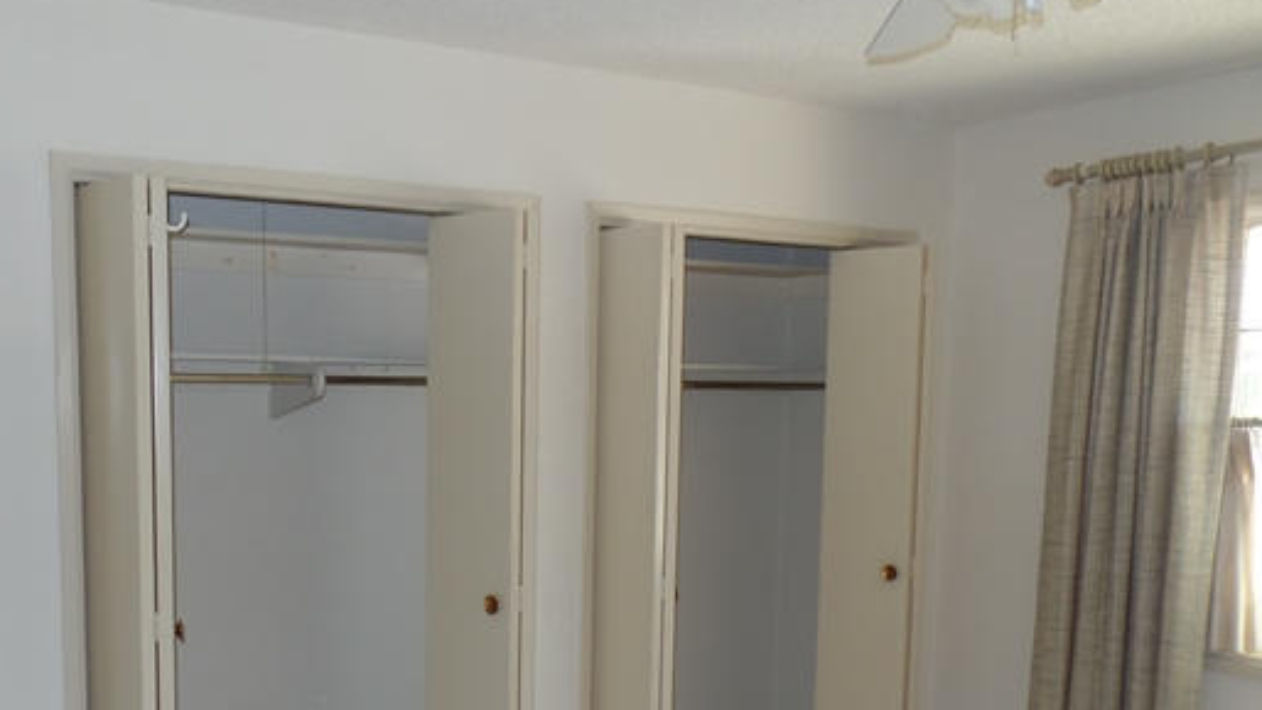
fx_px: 1305
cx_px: 444
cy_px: 543
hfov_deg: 50.9
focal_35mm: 39
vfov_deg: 29.9
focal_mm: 4.1
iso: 120
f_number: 2.8
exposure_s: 1/30
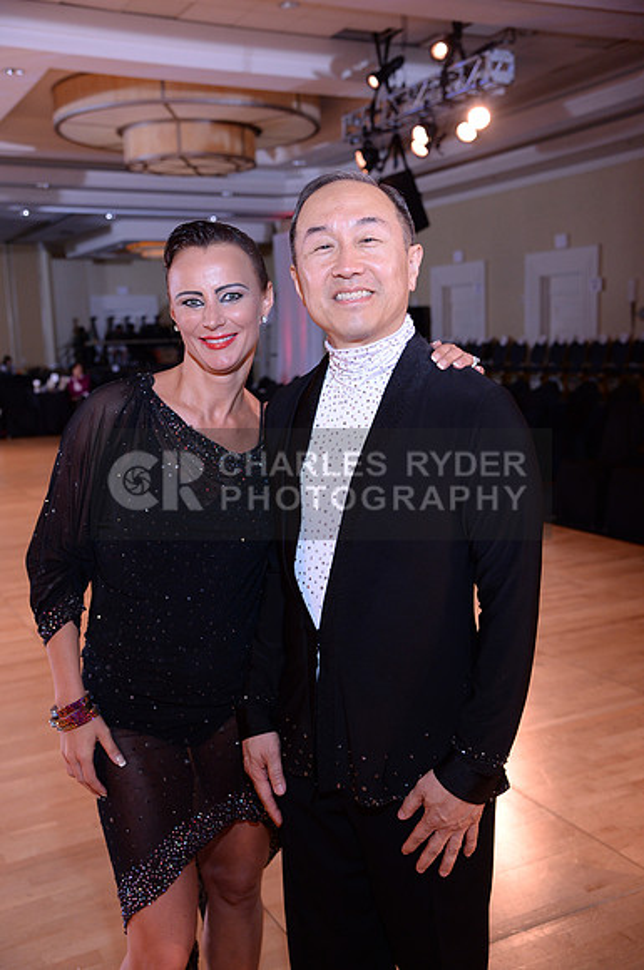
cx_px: 322
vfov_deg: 50.8
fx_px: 1023
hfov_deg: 35.0
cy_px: 485
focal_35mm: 38
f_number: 4.5
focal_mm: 38
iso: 1250
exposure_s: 1/250
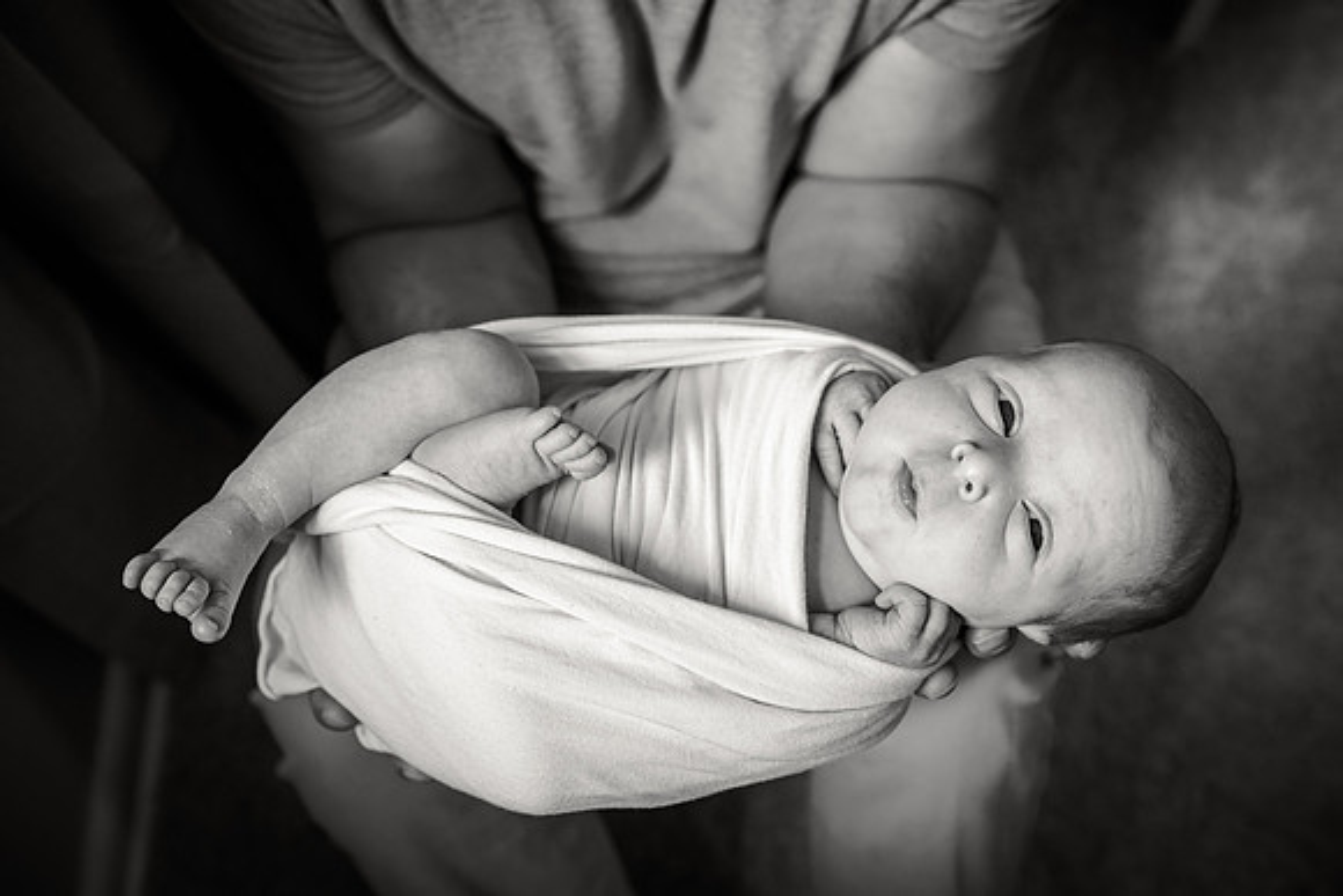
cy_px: 448
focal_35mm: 41
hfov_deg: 47.7
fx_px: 1519
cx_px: 672
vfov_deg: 32.9
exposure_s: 1/200
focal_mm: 40
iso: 2000
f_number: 4
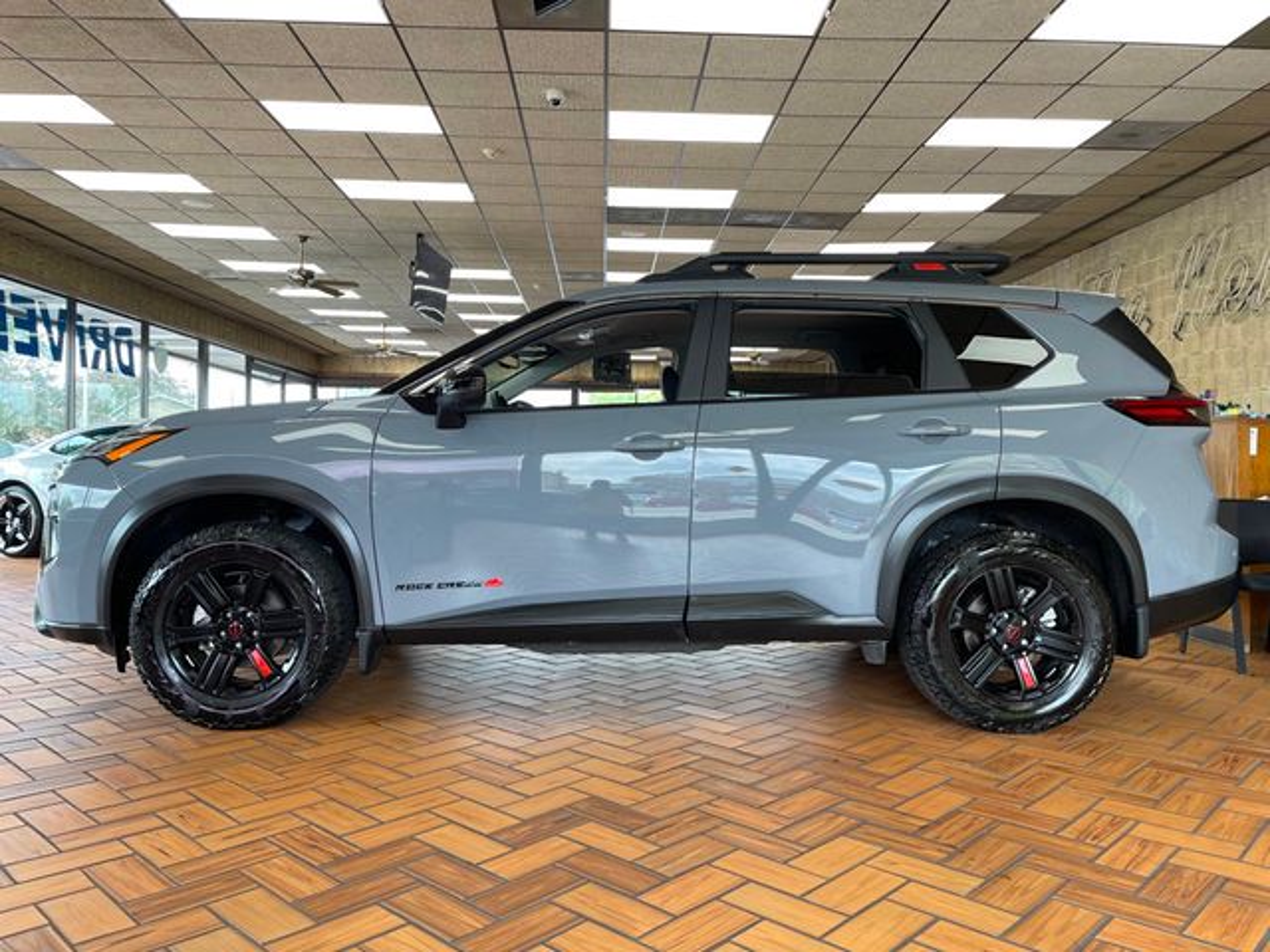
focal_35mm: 26
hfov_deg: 67.3
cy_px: 476
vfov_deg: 53.1
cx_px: 635
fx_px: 954
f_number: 1.6
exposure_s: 1/120
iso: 40
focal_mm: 4.2
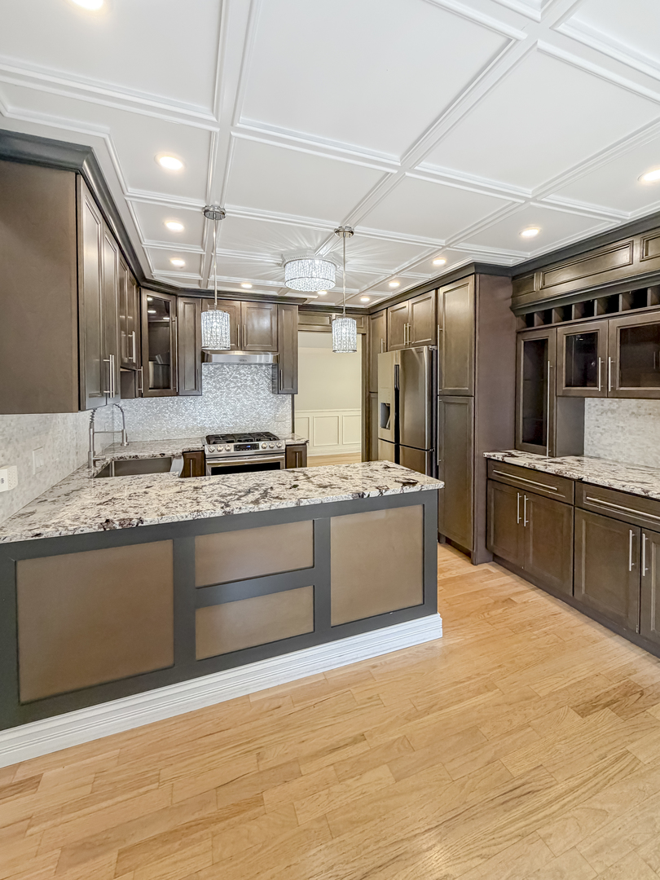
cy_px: 440
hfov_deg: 85.7
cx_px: 330
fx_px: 356
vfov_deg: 102.1
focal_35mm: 14
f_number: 2.2
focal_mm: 2.22
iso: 200
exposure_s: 1/120
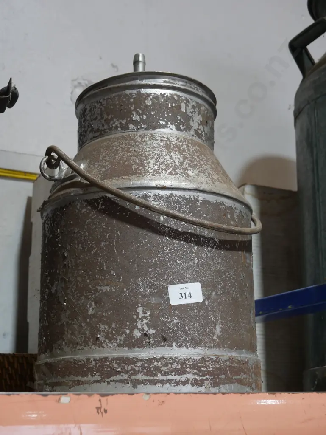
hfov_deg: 25.3
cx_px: 163
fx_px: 728
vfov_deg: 33.2
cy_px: 218
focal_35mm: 58
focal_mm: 29
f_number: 5.4
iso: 640
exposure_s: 1/60
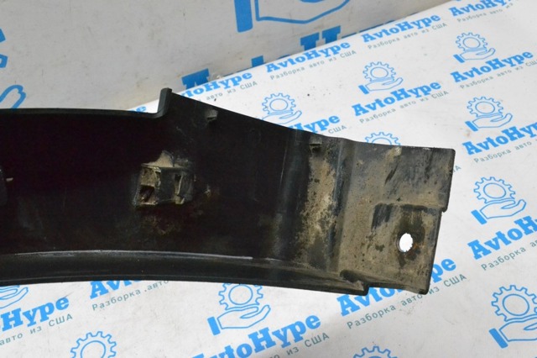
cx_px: 268
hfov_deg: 46.4
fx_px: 626
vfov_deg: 31.9
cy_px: 179
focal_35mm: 42
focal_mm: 28
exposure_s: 1/160
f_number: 11
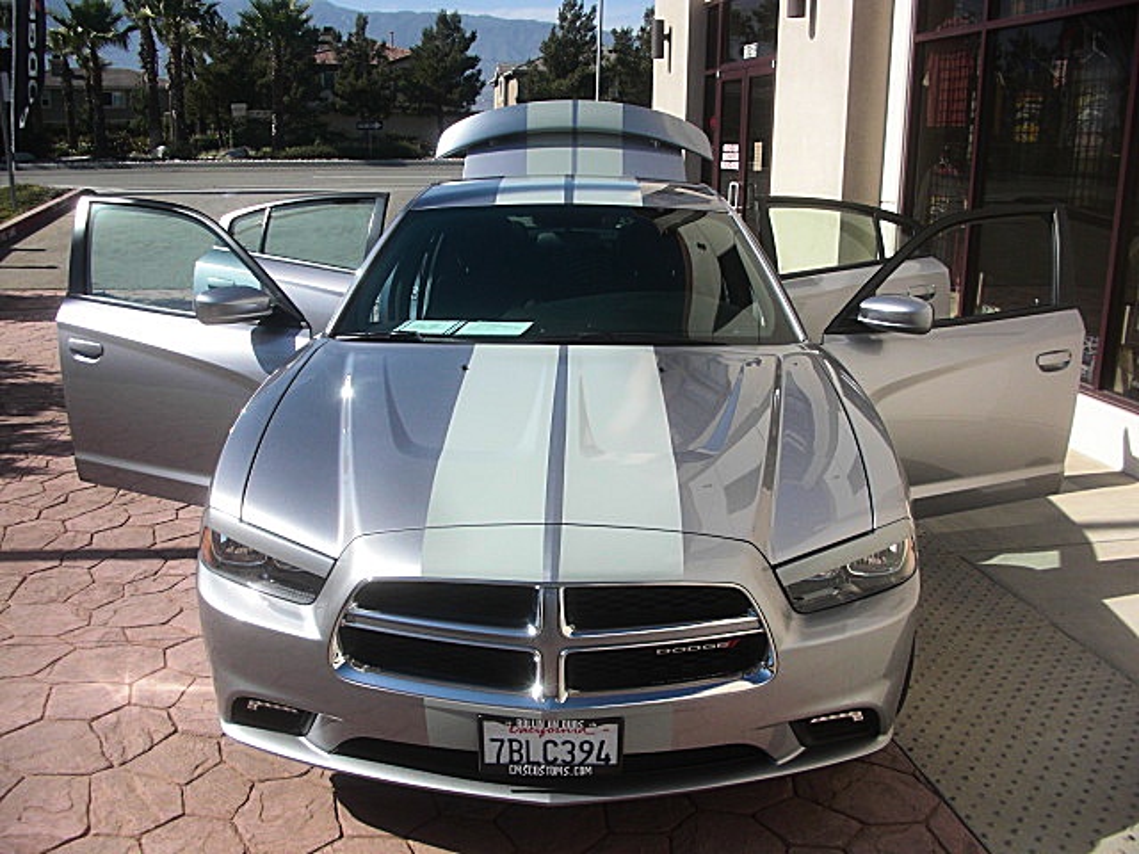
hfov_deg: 51.4
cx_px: 570
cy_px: 427
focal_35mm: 36
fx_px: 1185
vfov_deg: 39.7
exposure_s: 1/125
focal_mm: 6.3
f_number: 7.9
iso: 50
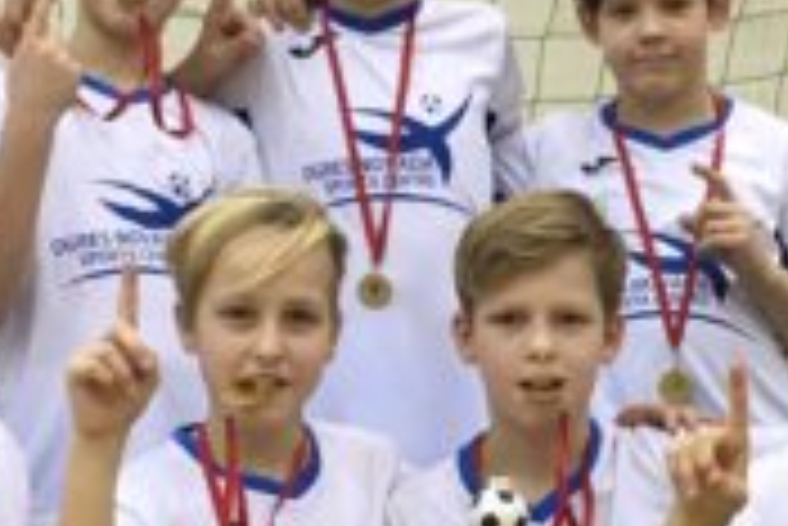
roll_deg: +0.7
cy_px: 85
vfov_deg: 19.5
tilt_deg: -0.4
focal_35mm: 69
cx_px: 473
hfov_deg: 29.1
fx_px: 1512
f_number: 2.2
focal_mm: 4.15
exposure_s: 1/33
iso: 80
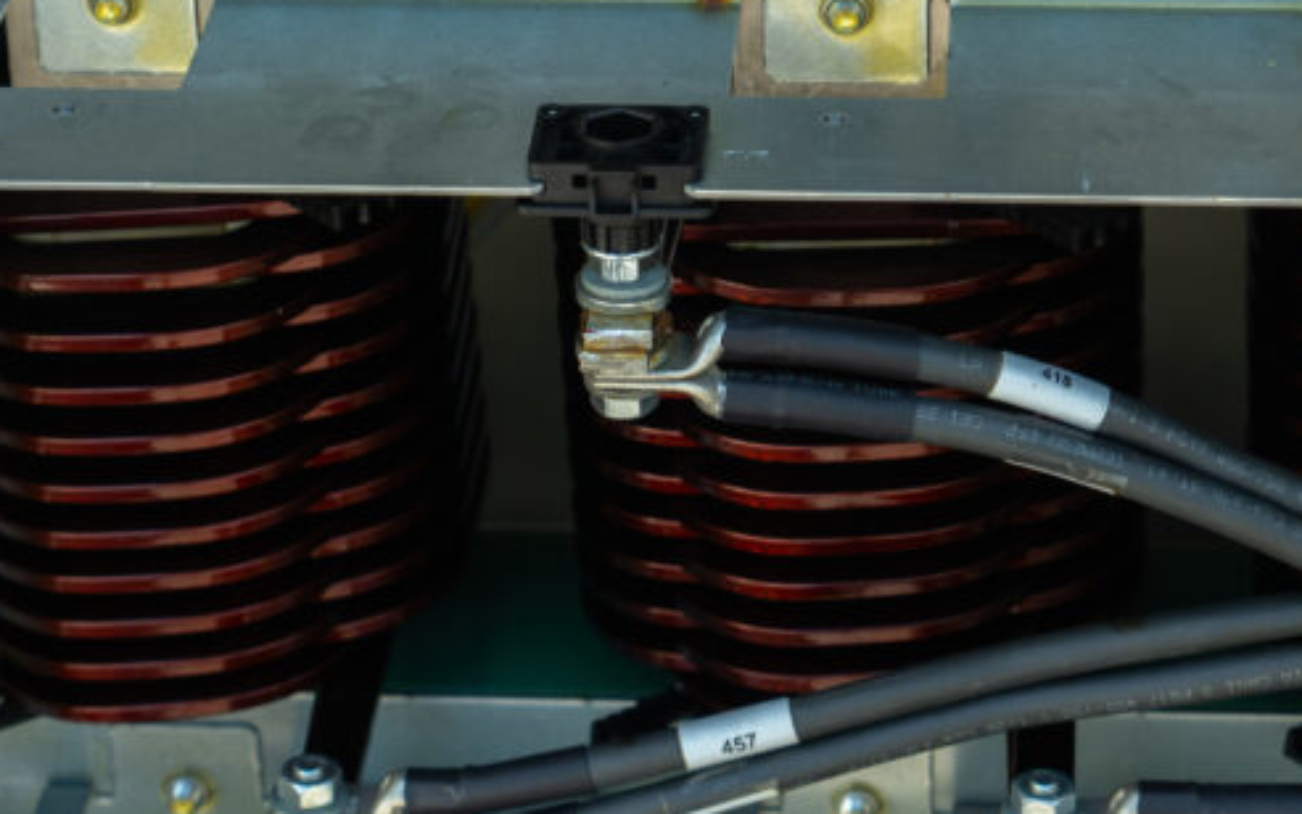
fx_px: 4435
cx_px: 811
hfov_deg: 16.7
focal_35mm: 125
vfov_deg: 10.5
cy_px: 398
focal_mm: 59
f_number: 5
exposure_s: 1/100
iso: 100
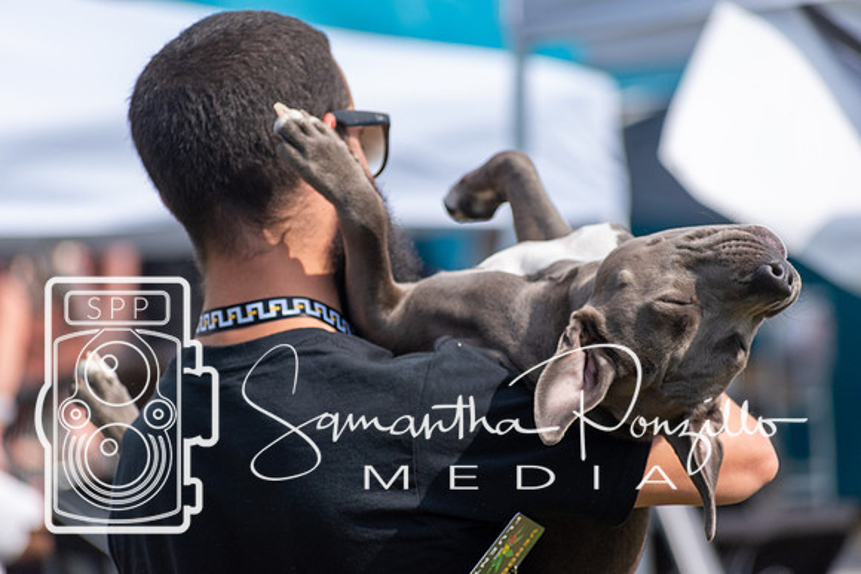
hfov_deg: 6.2
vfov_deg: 4.2
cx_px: 430
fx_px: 7894
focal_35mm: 330
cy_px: 287
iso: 360
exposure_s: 1/2000
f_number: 5.6
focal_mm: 220
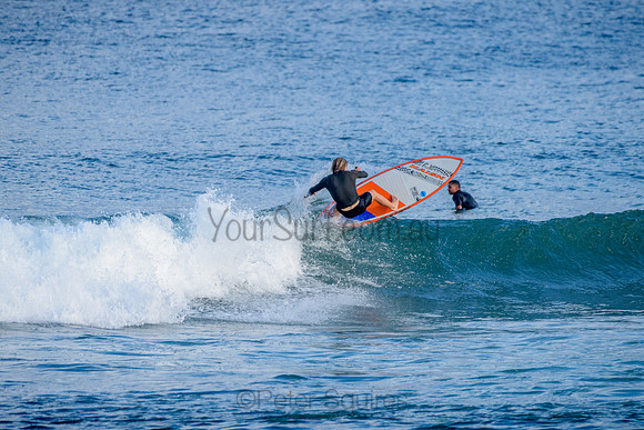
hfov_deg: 3.4
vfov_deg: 2.2
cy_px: 215
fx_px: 10951
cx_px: 322
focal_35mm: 612
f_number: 5.6
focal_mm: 500
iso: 360
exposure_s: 1/1250
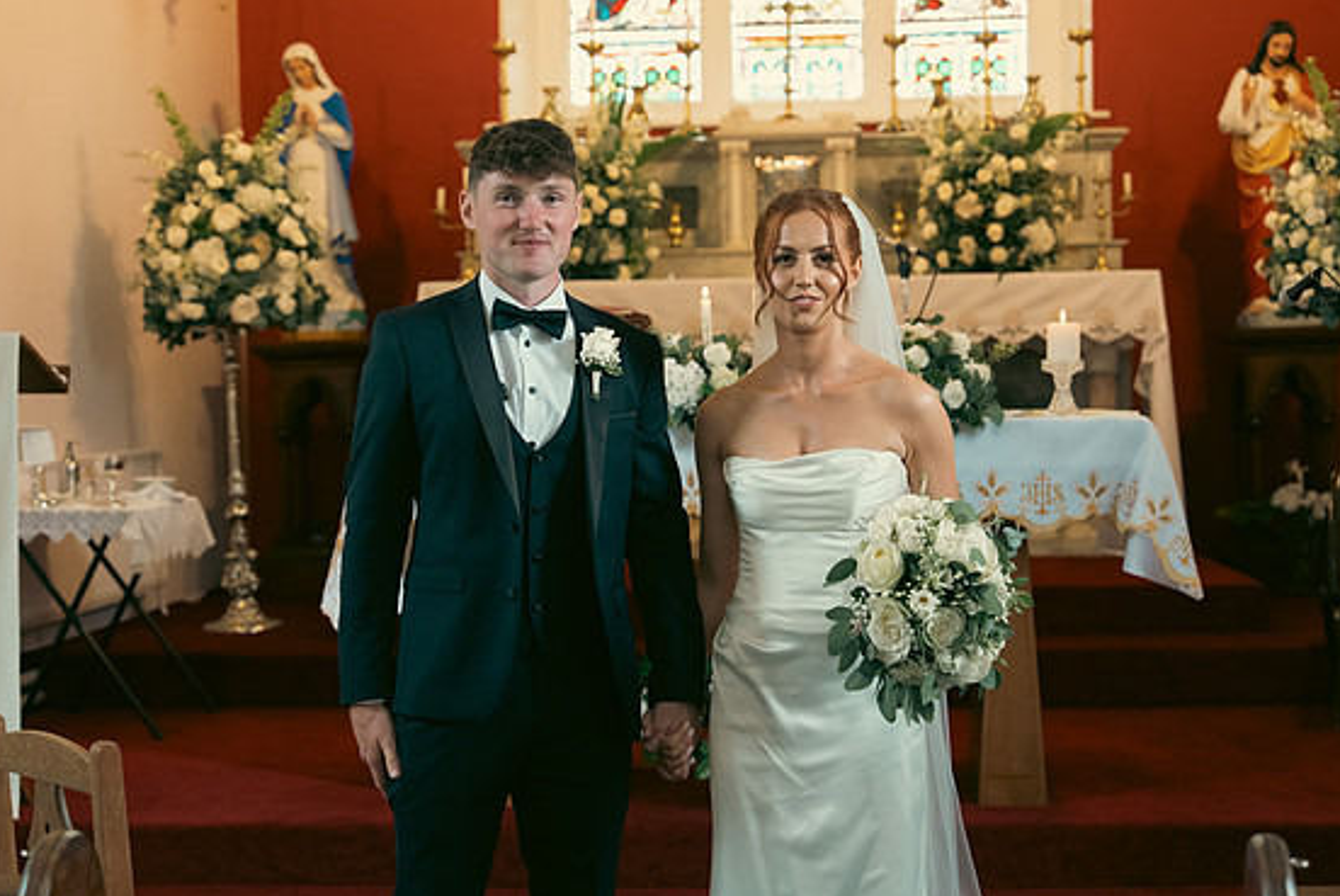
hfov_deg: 31.9
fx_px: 2347
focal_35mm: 63
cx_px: 672
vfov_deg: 21.6
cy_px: 446
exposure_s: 1/200
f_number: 3.5
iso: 3200
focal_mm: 60
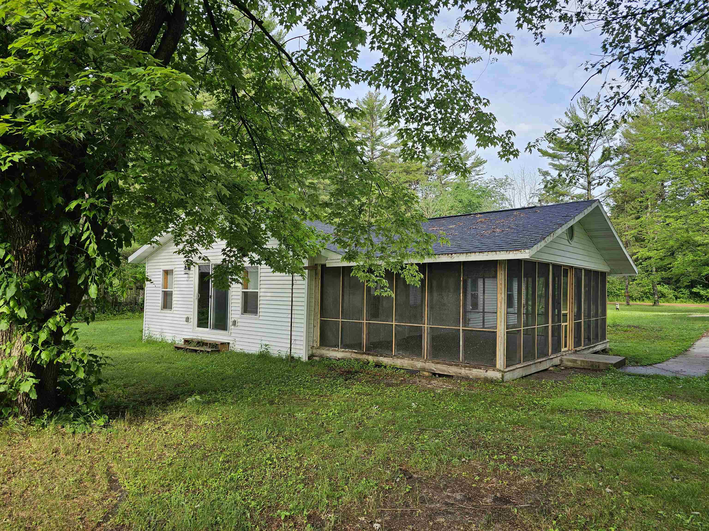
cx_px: 354
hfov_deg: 73.9
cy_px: 266
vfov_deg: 58.9
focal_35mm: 23
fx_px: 471
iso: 10
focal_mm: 6.3
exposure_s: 1/189
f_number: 1.7
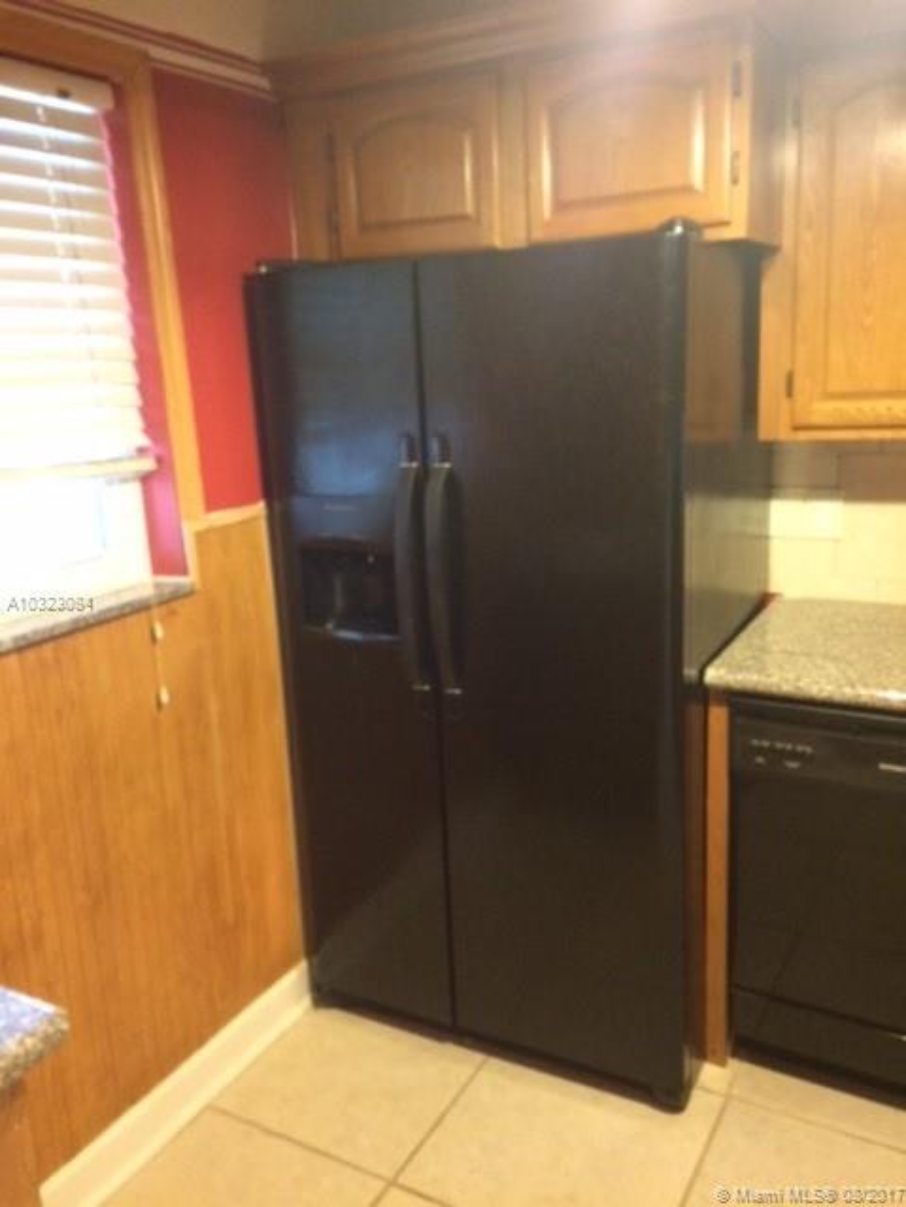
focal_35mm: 29
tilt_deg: -11.3
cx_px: 453
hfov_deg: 48.2
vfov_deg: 61.7
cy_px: 604
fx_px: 1012
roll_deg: +1.0
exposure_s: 1/15
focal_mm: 4.15
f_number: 2.2
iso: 250
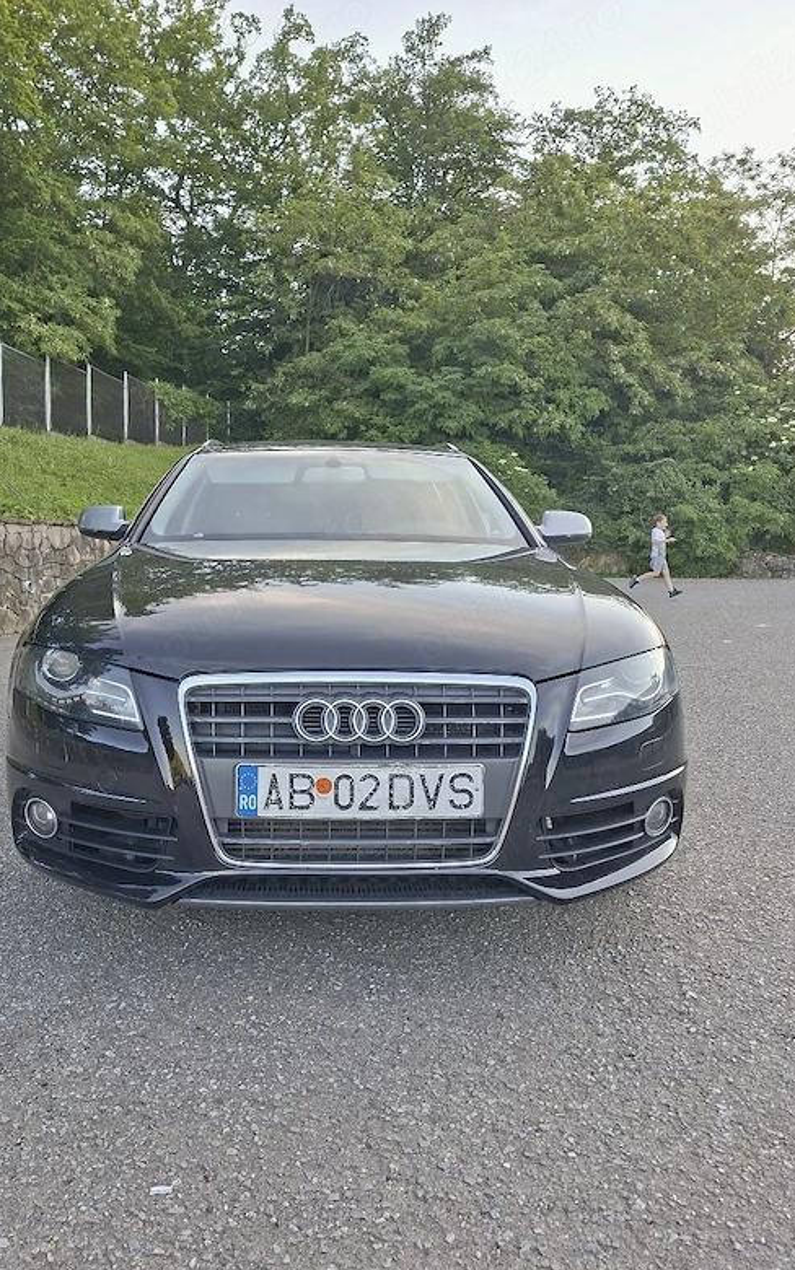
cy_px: 624
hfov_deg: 49.1
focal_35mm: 25
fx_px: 866
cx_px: 329
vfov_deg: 72.5
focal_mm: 5.54
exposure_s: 1/250
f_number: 1.8
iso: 50
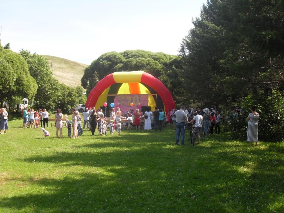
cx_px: 142
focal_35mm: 37
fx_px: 304
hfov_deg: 50.1
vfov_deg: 38.7
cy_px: 106
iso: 80
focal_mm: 6.3
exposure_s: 1/45
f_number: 8.9
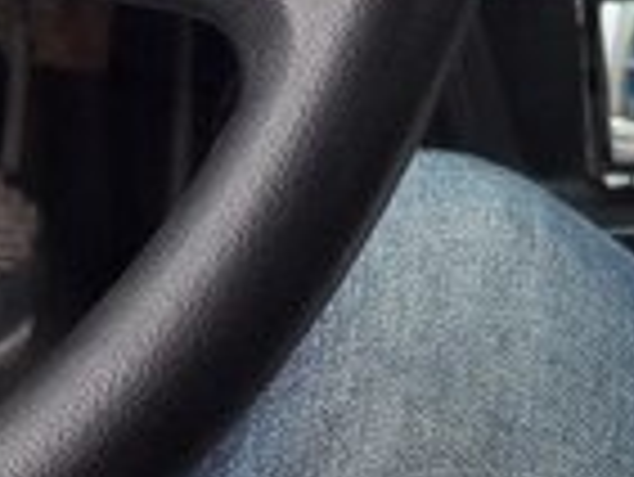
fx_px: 2401
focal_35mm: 131
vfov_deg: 10.3
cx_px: 441
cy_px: -533
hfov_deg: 15.0
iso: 64
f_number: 1.9
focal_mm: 3.7
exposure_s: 1/100
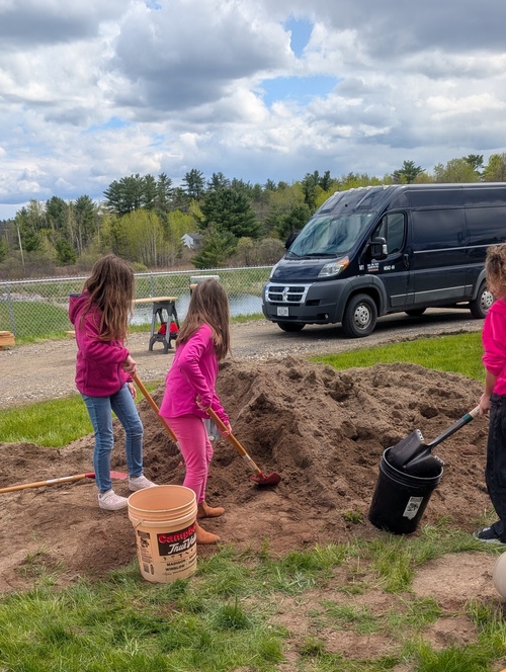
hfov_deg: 38.7
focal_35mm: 37
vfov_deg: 48.3
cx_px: 267
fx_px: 719
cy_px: 496
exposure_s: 1/929
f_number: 1.68
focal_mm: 6.9
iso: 22
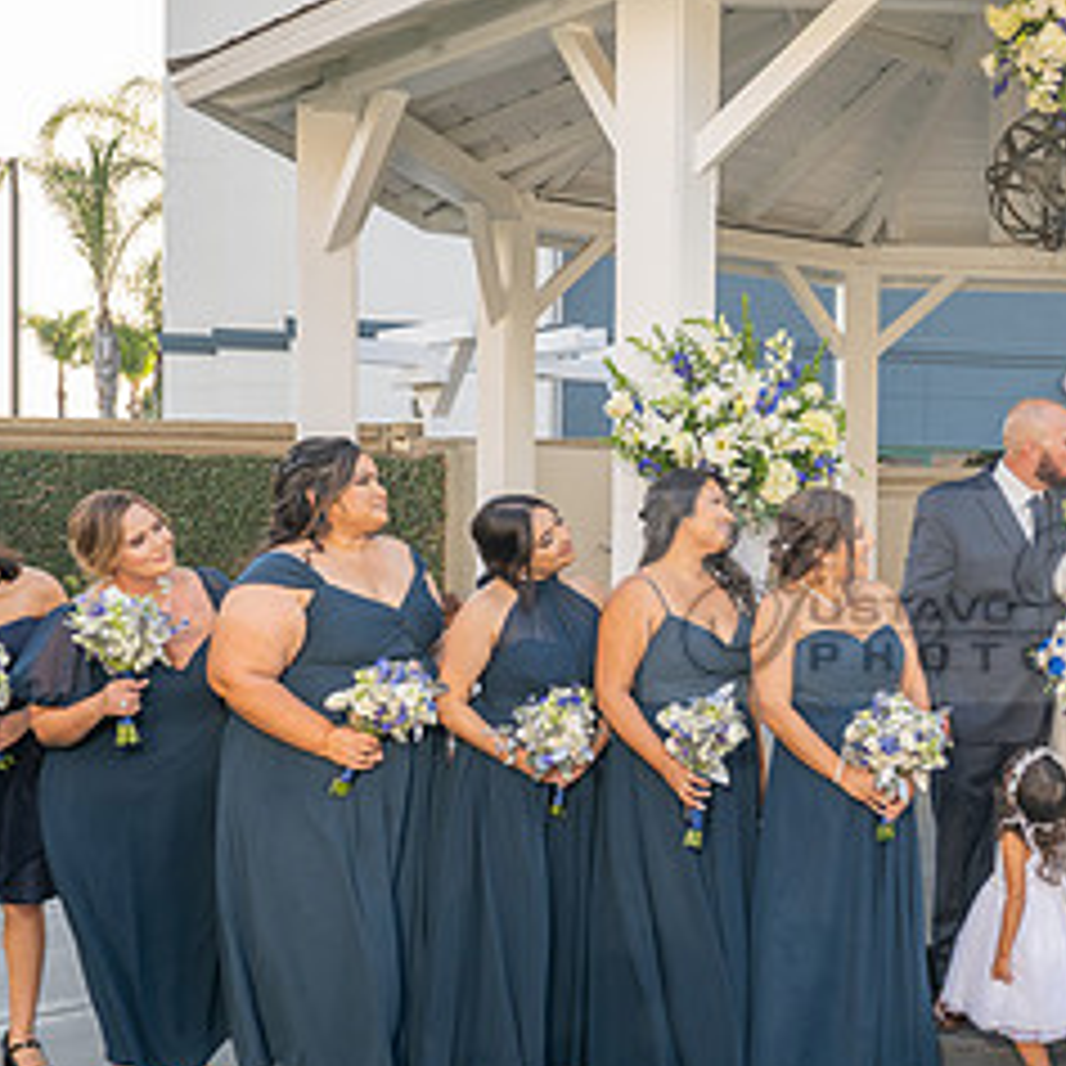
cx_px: 1035
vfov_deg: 34.0
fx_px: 1742
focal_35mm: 50
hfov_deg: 31.7
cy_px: 596
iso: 200
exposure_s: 1/160
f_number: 5
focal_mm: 24
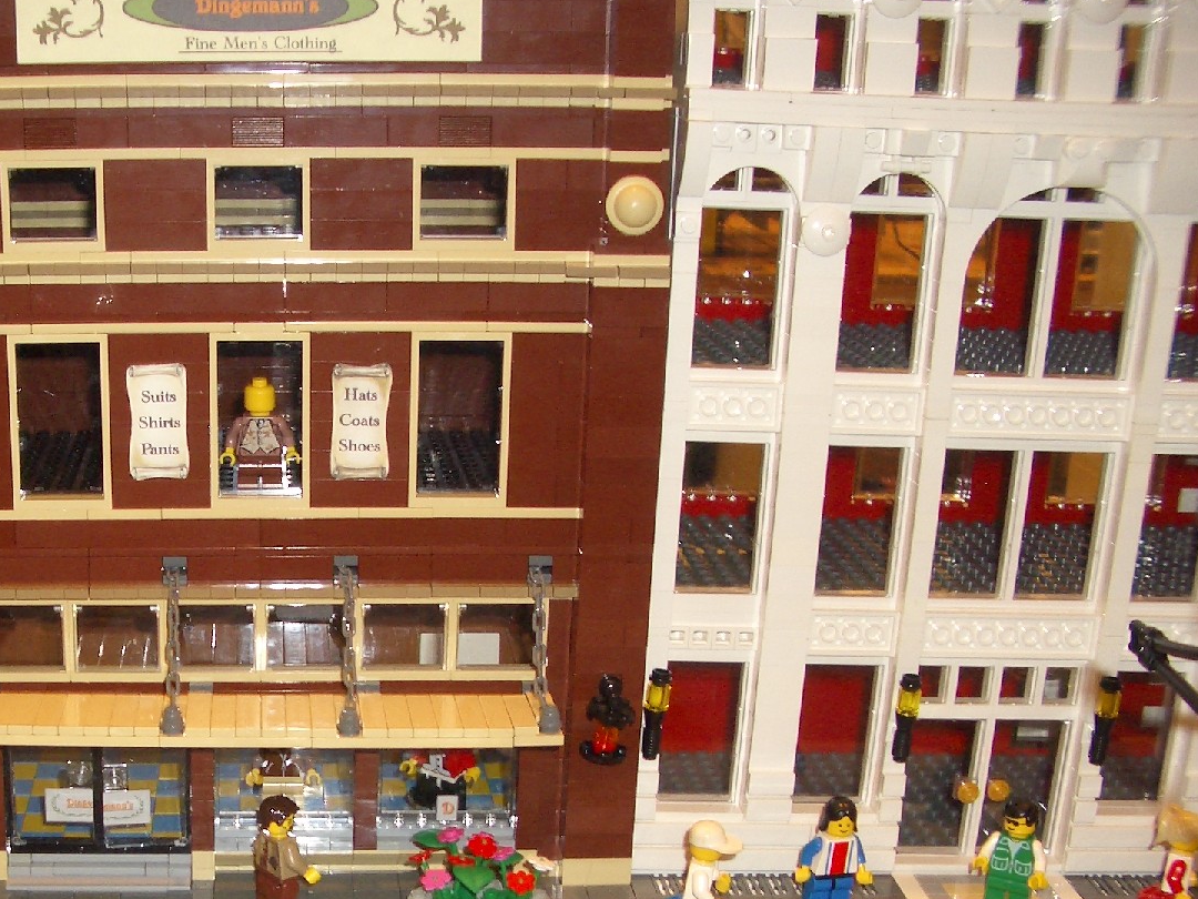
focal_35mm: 56
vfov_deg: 25.8
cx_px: 246
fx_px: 1938
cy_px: 670
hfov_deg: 33.4
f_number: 2.6
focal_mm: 5.8
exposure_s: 1/60
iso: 100
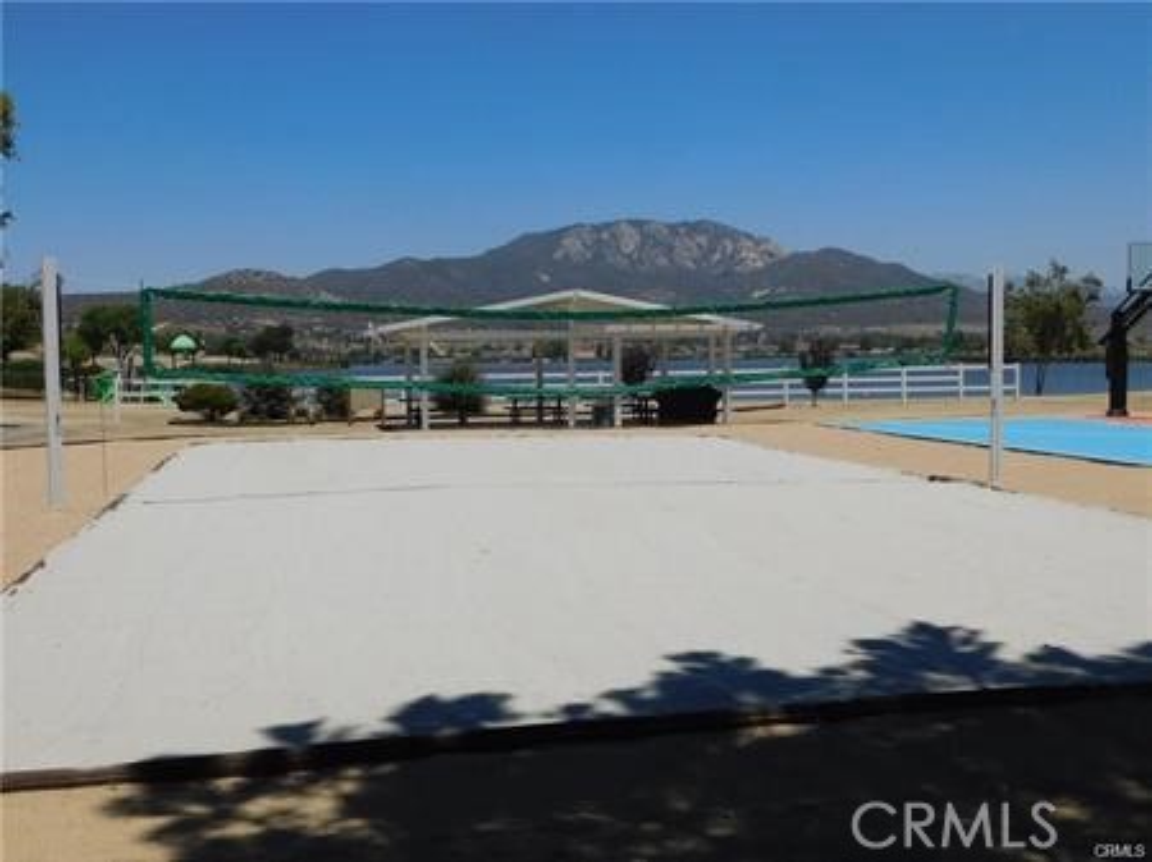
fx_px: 1330
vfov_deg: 35.9
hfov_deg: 46.8
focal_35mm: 40
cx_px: 576
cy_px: 431
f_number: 7.2
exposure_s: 1/800
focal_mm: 7.1
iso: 125
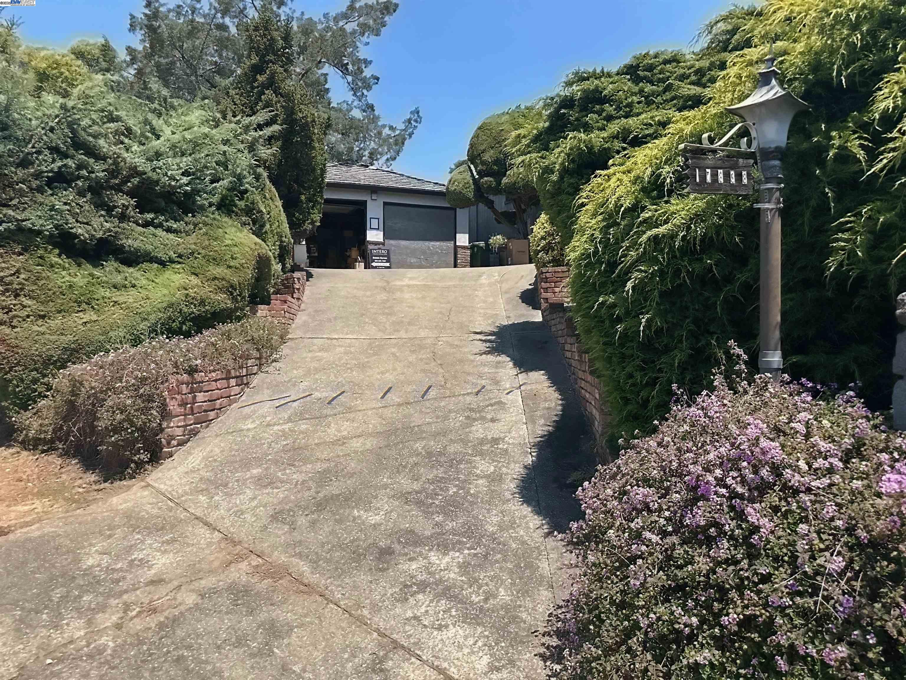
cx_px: 453
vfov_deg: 56.8
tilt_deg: +1.1
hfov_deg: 71.6
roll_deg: +0.3
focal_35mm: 24
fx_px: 628
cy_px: 340
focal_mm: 6.86
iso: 3200
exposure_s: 1/66667
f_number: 1.78
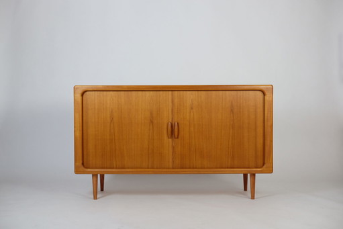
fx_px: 448
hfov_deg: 41.9
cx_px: 172
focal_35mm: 47
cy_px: 114
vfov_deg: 28.7
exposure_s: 1/30
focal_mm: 31.5
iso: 500
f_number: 3.6
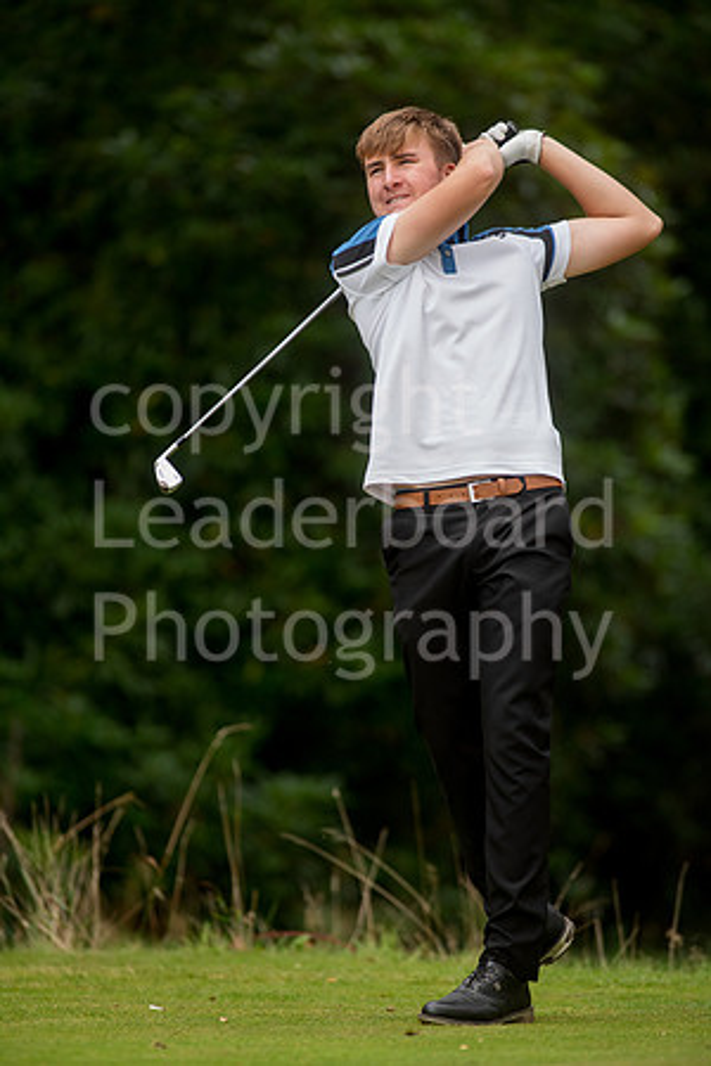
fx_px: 8887
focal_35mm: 300
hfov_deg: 4.6
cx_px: 356
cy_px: 533
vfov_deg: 6.9
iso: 640
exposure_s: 1/1250
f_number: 4
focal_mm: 300
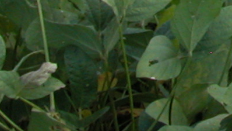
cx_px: 529
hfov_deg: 8.0
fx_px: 1550
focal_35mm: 252
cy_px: -285
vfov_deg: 4.6
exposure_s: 1/191
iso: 100
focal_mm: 9.2
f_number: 5.7
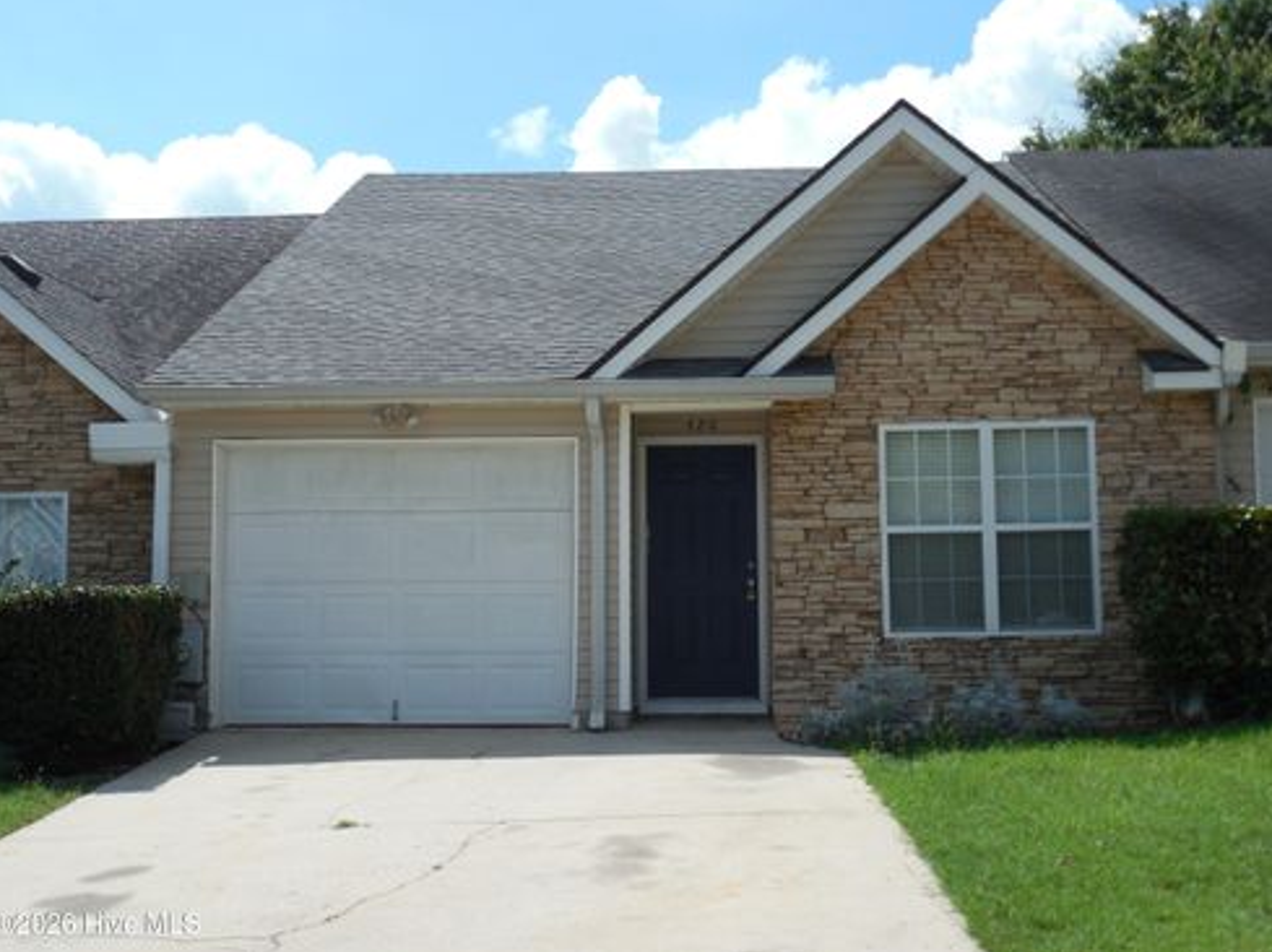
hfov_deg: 43.0
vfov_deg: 32.8
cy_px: 480
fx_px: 1616
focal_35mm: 44
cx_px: 643
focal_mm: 7.8
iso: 125
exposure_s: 1/1000
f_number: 3.9
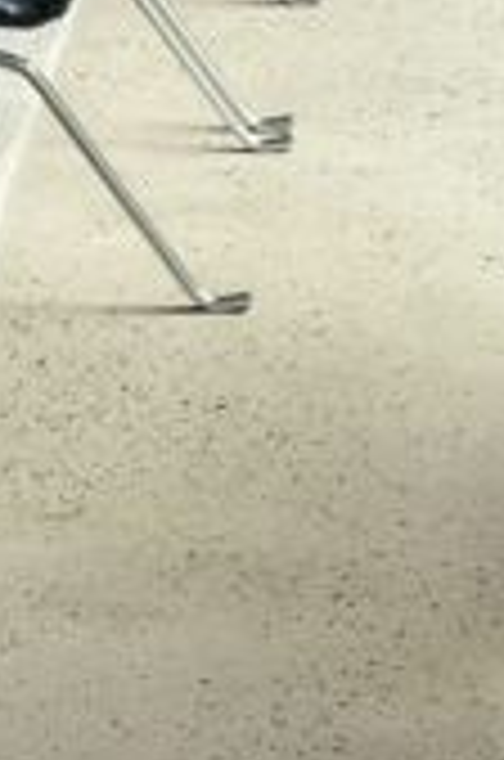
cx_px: 394
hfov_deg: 5.1
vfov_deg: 7.5
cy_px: -634
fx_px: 5630
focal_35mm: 267
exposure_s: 1/1.25
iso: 64
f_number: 8
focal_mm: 45
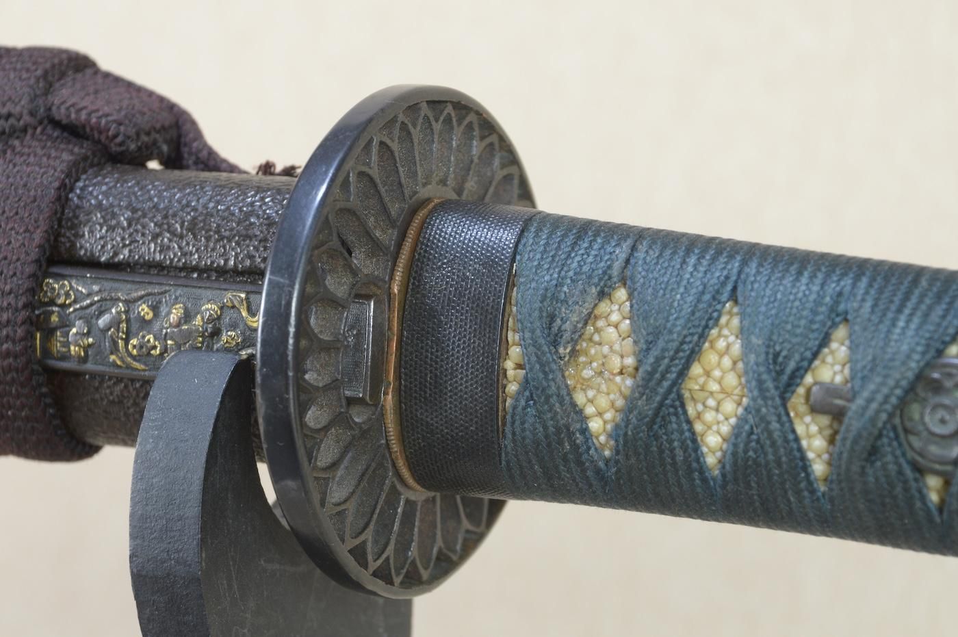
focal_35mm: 142
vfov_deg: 9.6
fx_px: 3789
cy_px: 318
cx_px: 479
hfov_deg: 14.4
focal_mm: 95
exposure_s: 1/1.6
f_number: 11
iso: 400
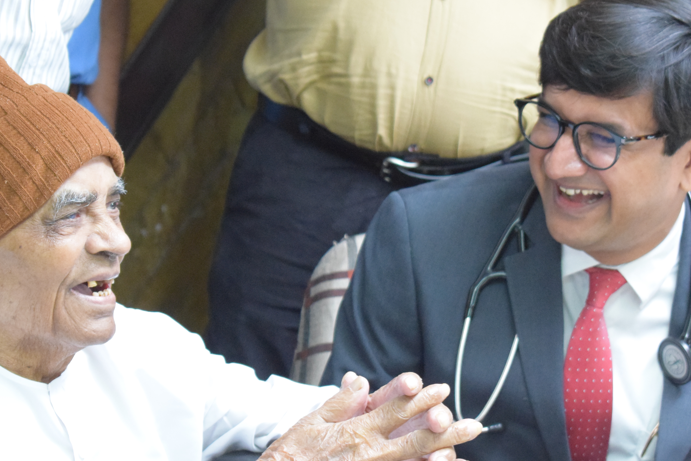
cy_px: 305
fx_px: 2240
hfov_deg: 17.5
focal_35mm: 117
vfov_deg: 11.7
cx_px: 323
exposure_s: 1/60
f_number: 5.6
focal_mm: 55
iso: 5600
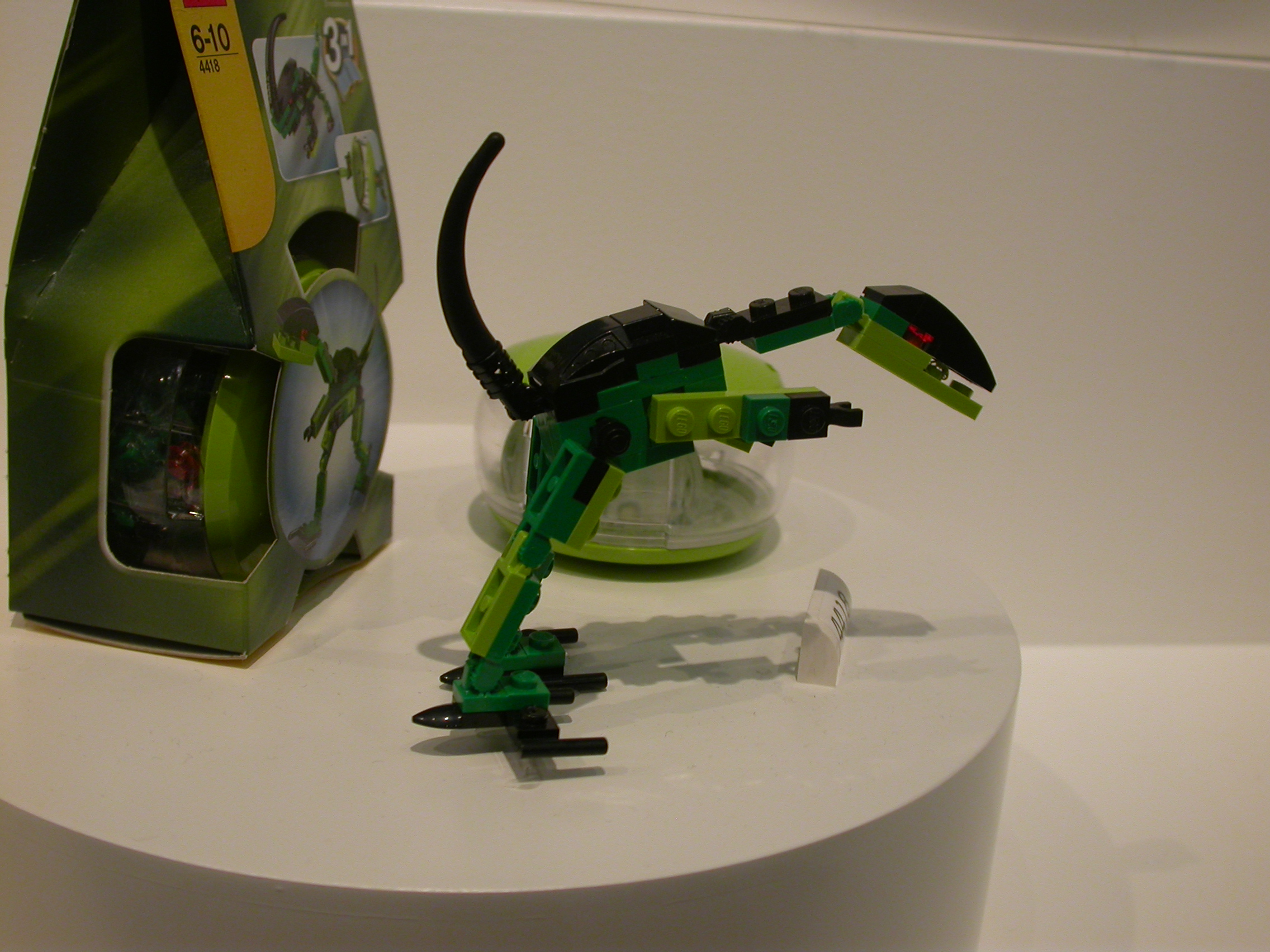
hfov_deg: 42.1
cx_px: 635
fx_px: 1651
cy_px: 476
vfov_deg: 32.2
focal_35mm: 45
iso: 100
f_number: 2.8
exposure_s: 1/27
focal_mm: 9.5
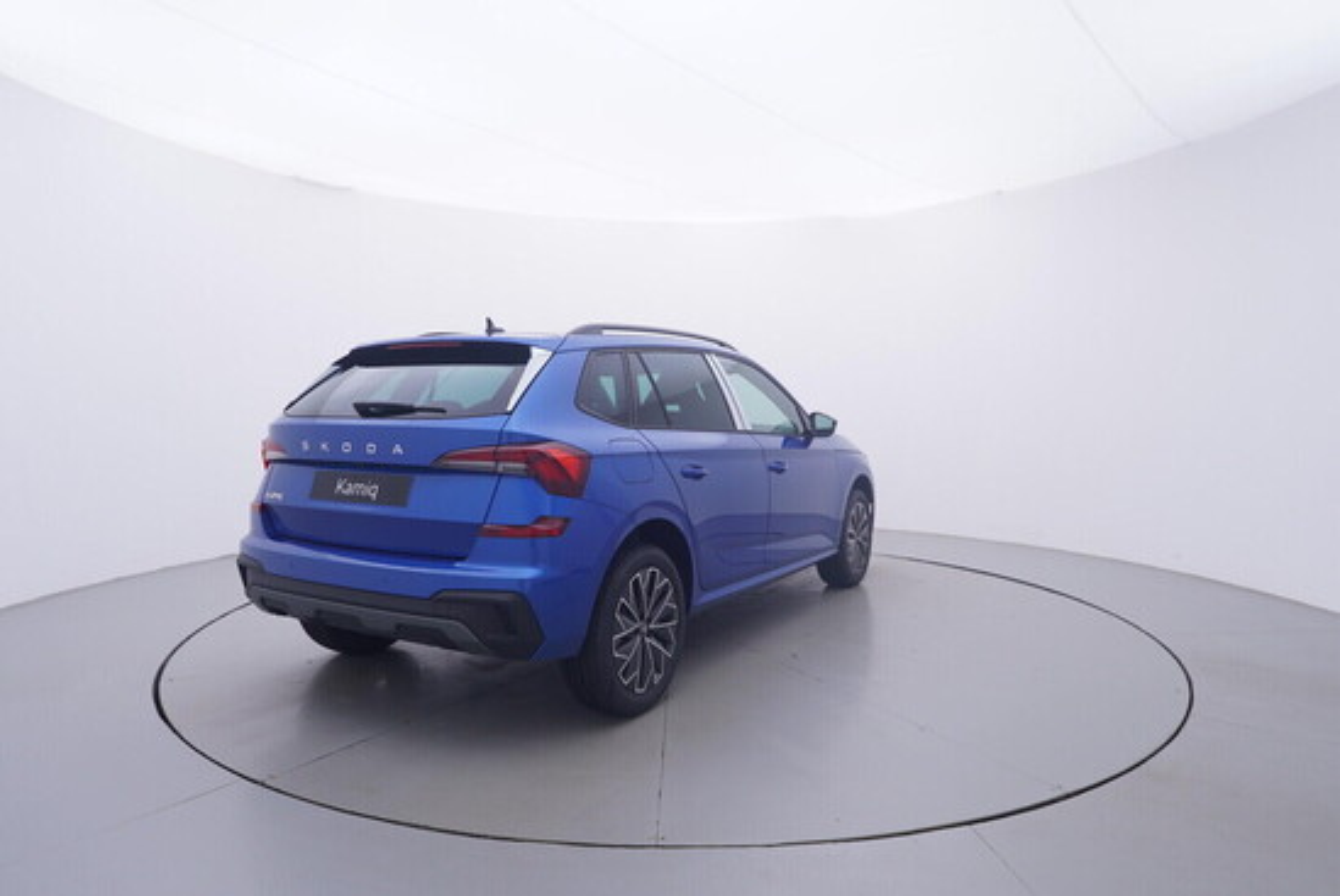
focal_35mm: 22
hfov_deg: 77.3
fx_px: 838
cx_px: 670
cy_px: 448
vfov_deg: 56.2
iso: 200
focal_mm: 15
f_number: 5
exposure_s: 1/80
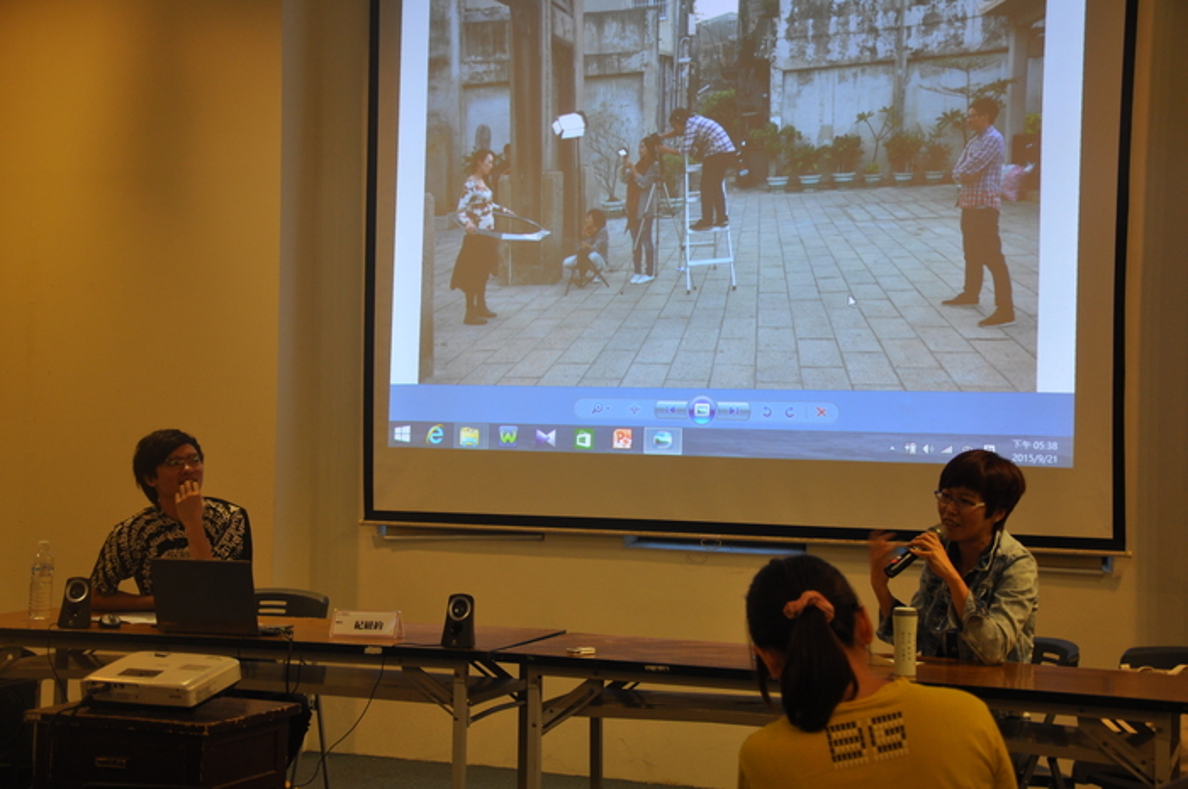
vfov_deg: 23.7
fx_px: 1879
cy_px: 394
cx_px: 594
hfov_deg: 35.1
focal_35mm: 57
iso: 400
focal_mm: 38
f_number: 4.5
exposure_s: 1/15
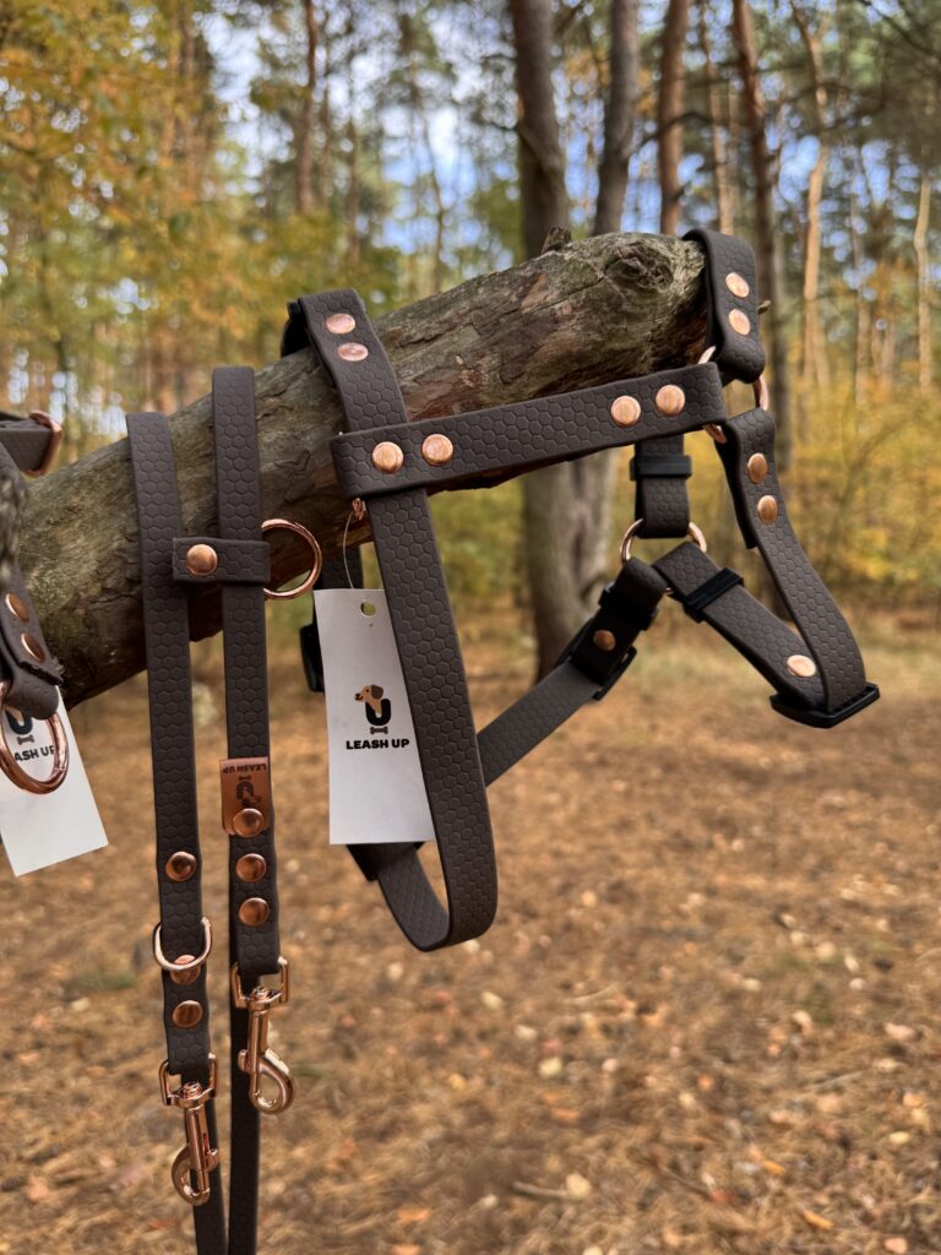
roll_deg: -1.2
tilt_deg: -3.7
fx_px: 870
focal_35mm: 24
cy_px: 628
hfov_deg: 56.8
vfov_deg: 71.6
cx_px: 470
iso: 64
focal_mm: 6.76
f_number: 1.78
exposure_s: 1/157
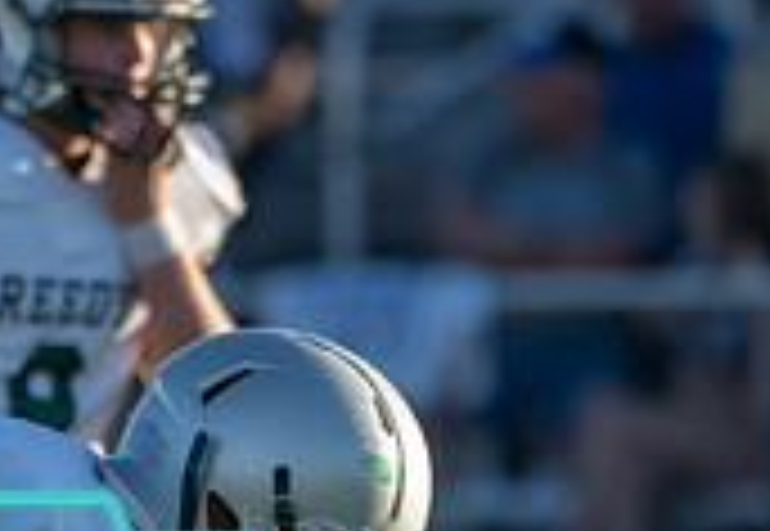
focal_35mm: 1655
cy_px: 514
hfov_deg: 1.2
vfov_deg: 0.9
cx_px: 243
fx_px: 35783
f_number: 5.6
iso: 500
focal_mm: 385
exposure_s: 1/1250
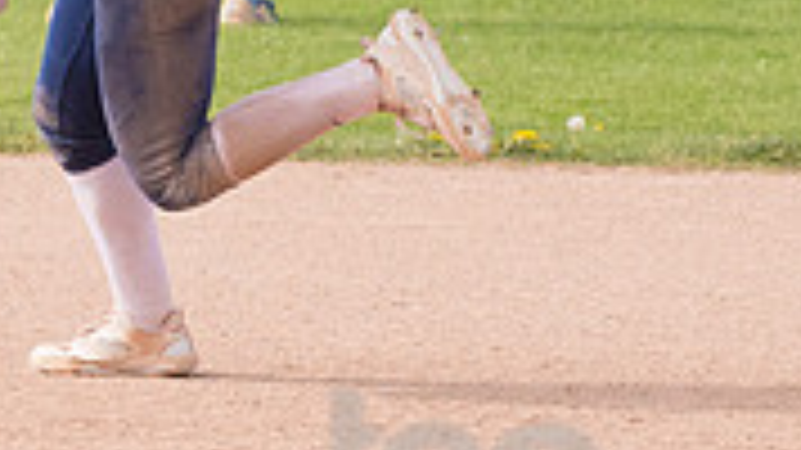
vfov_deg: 1.4
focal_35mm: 842
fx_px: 17878
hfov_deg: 2.6
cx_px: -171
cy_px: -81
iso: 400
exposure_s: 1/1600
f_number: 5.6
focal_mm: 165
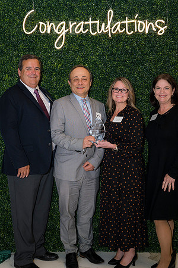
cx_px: 89
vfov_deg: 39.6
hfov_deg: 27.0
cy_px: 134
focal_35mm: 50
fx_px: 371
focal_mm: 50
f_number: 5
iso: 400
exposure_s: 1/160
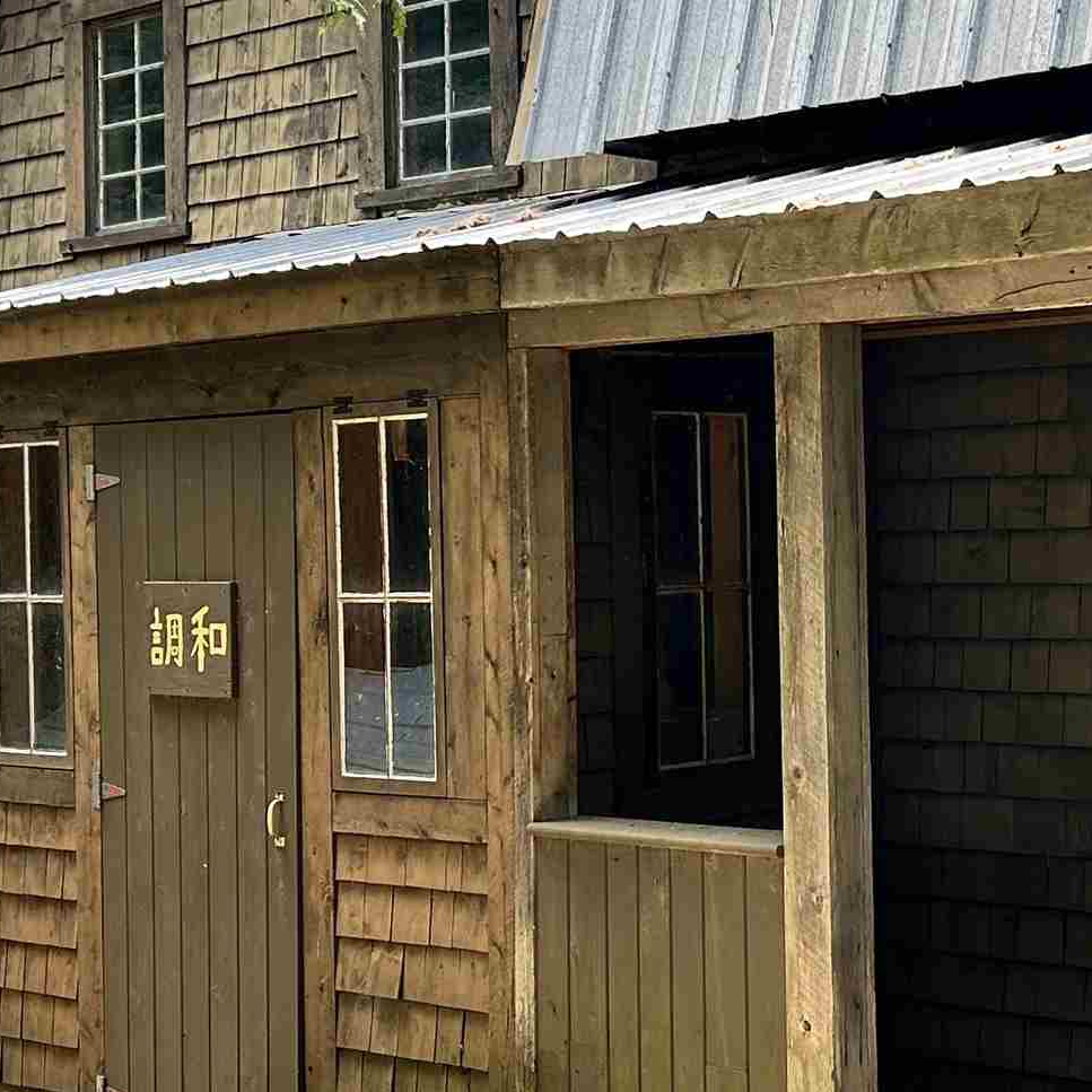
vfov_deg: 23.7
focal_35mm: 73
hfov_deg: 23.3
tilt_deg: +0.8
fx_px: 2605
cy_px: 524
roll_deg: +1.4
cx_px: 905
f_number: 1.5
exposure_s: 1/121
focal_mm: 5.7
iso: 32
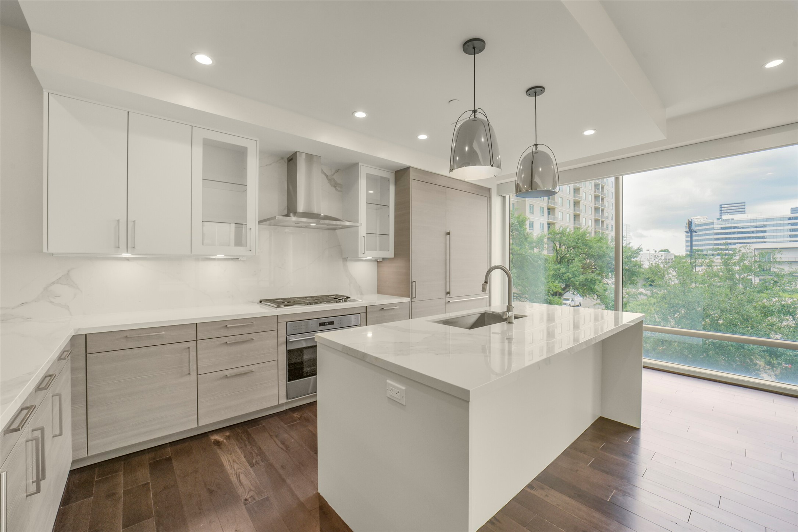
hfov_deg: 104.2
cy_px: 266
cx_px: 399
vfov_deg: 81.2
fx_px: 310
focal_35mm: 14
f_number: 11
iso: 500
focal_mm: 14
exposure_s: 1/40
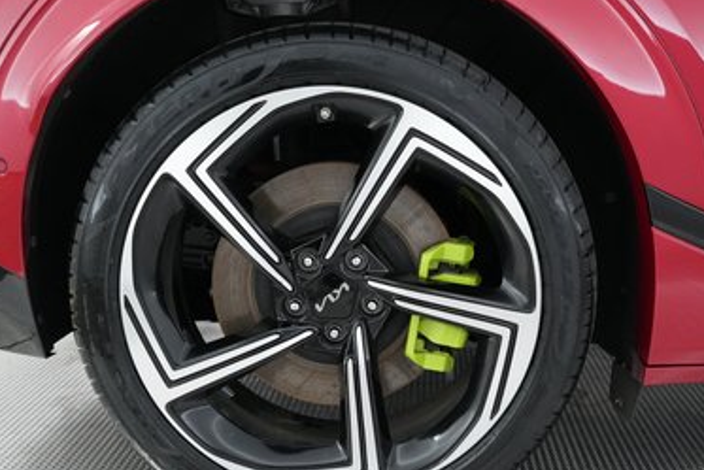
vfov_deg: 28.1
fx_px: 939
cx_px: 410
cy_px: 276
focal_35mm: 48
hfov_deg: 41.0
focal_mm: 28
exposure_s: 1/250
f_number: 2.8
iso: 4000
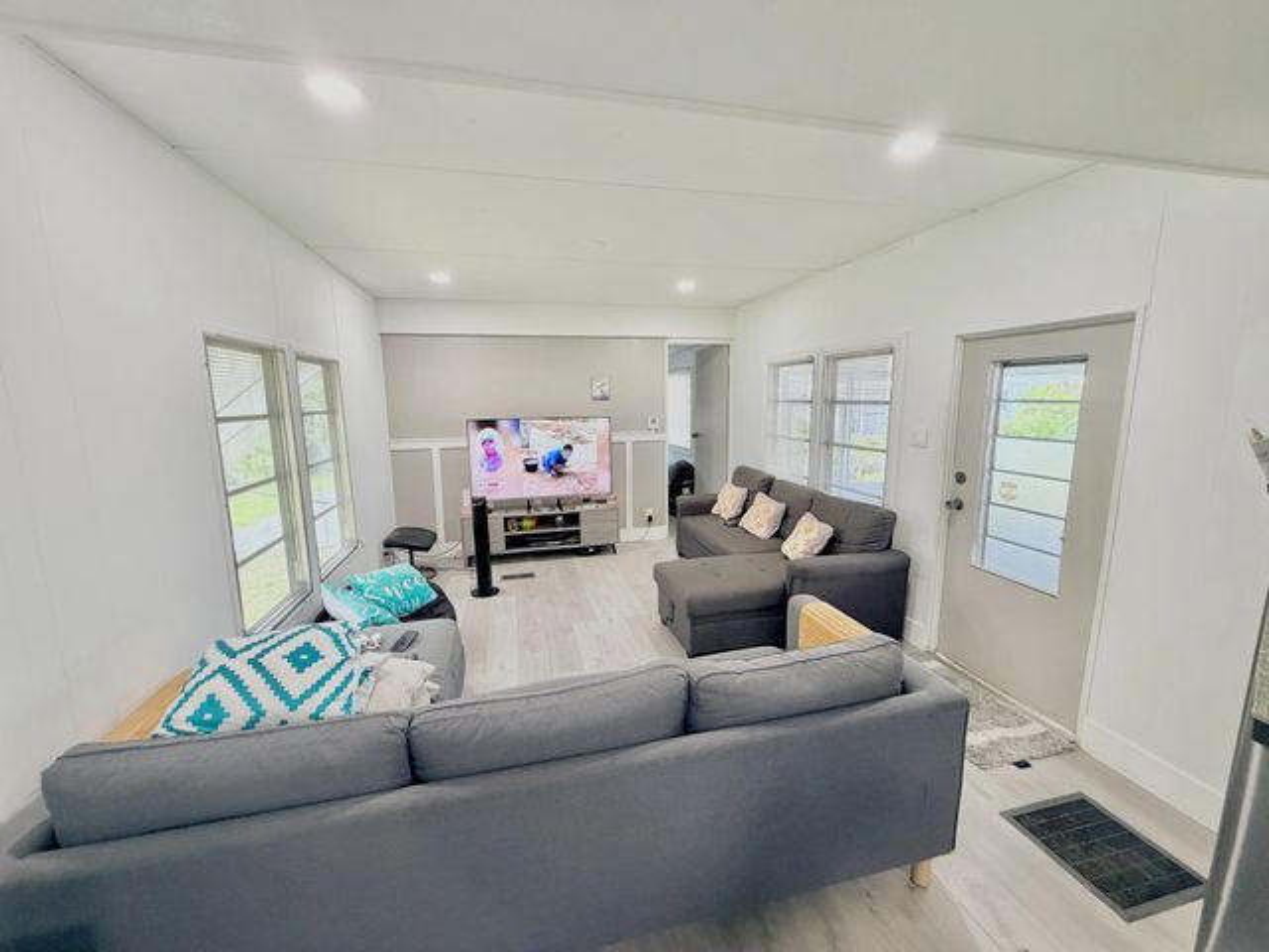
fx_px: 513
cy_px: 476
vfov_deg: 85.7
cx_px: 634
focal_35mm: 14
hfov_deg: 102.1
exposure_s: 1/120
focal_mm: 2.22
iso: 250
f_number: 2.2
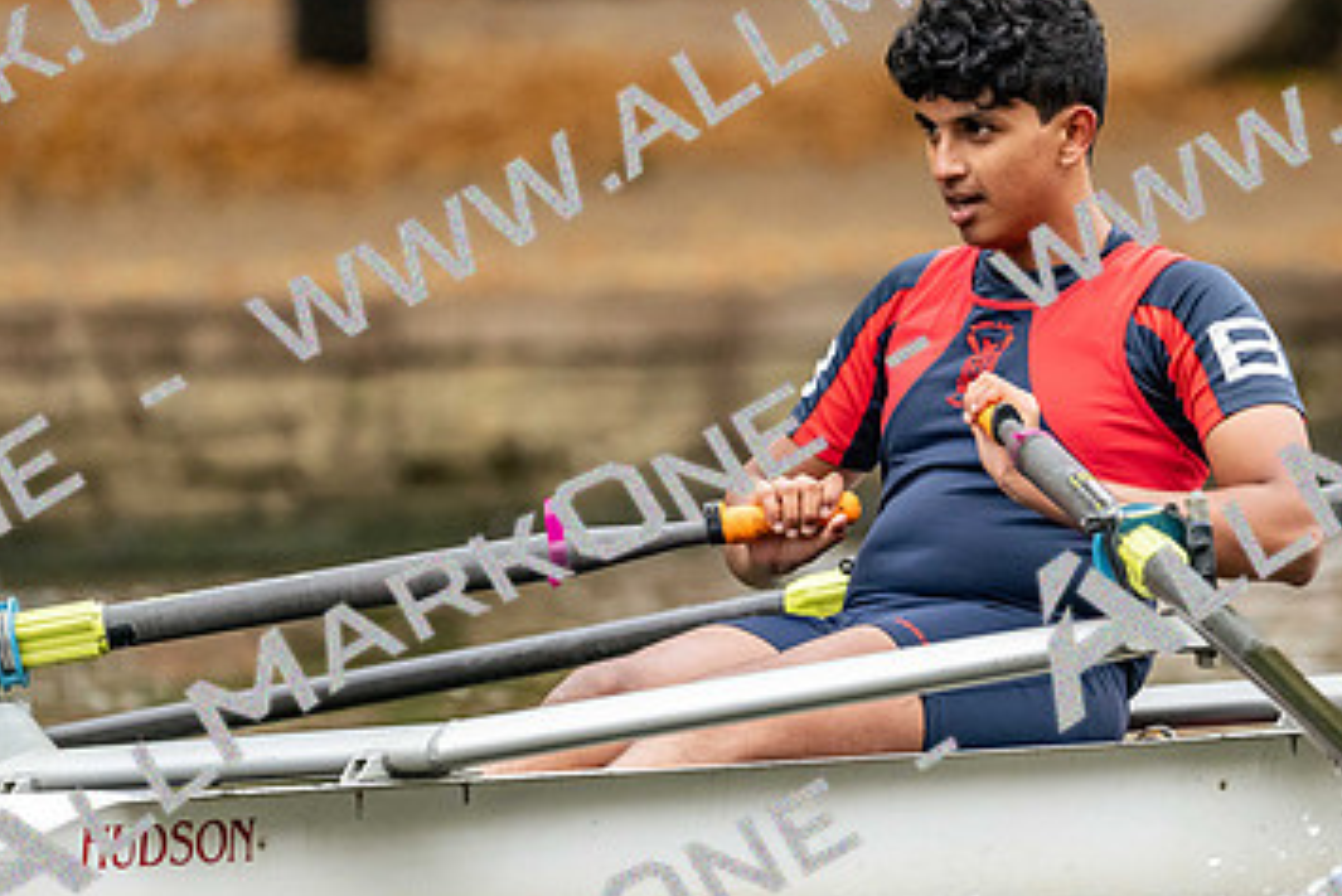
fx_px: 24351
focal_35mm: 653
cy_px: 372
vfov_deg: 2.1
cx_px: 714
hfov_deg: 3.2
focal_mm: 400
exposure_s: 1/2500
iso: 3600
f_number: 4.5
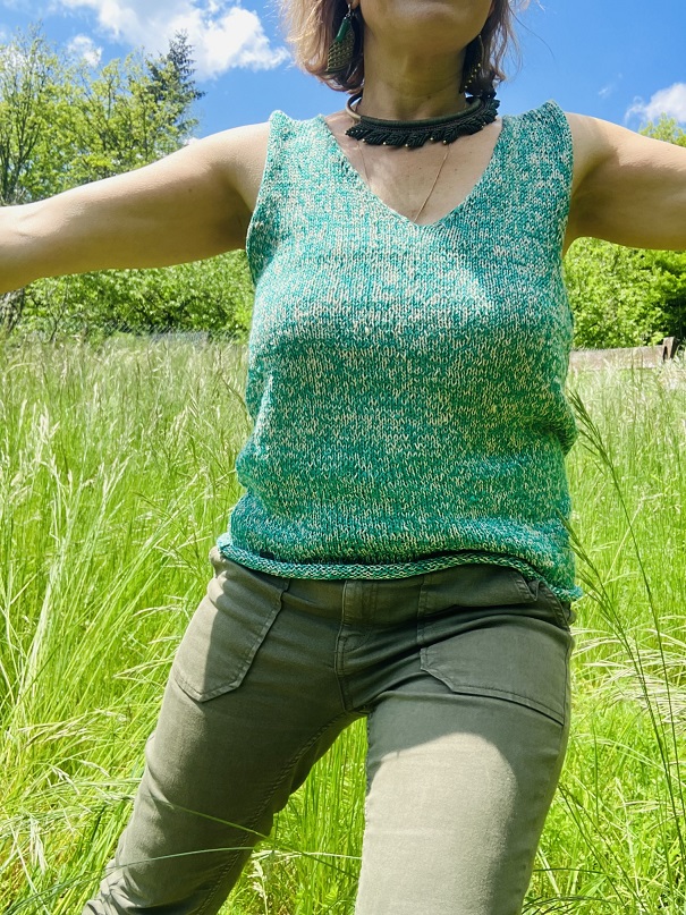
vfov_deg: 56.8
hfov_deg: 44.1
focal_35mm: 32
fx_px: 846
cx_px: 343
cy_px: 458
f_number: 2.2
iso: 20
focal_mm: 2.87
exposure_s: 1/253
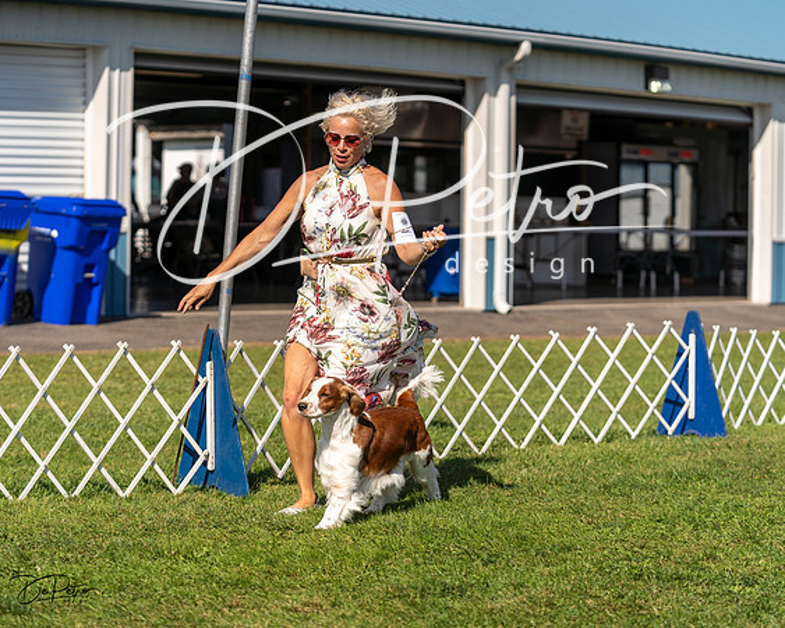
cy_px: 314
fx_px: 2328
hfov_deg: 19.1
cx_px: 392
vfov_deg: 15.4
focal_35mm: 100
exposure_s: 1/2500
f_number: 3.2
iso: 100
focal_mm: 89
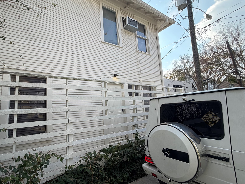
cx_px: 110
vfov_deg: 71.6
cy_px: 92
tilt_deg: +7.4
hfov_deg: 87.5
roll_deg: +4.6
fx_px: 127
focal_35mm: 18
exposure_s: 1/602
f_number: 2.2
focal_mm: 2.22
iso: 40
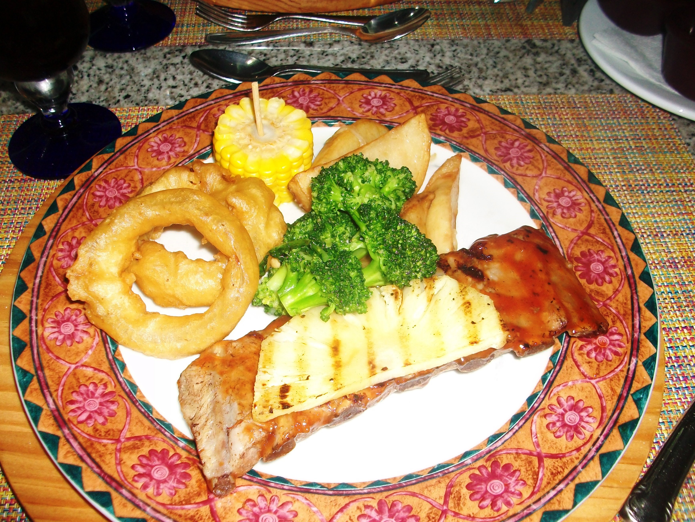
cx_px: 348
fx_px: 683
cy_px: 261
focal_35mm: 34
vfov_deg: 41.8
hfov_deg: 54.0
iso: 120
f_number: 2.8
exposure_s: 1/60
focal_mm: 5.7
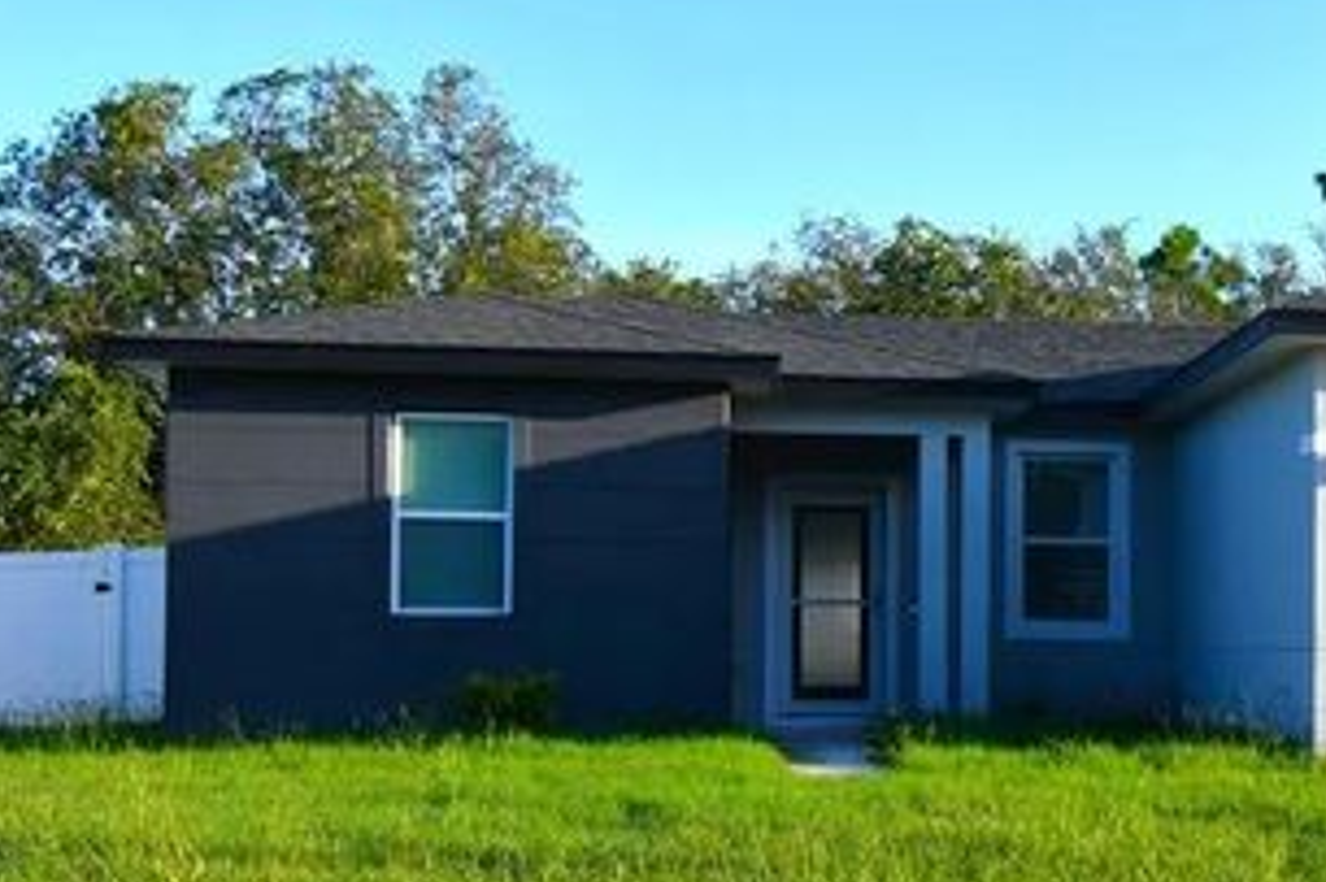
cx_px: 1139
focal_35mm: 63
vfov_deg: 21.5
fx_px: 2319
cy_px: 582
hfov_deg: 30.8
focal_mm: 20
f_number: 8
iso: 125
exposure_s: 1/250
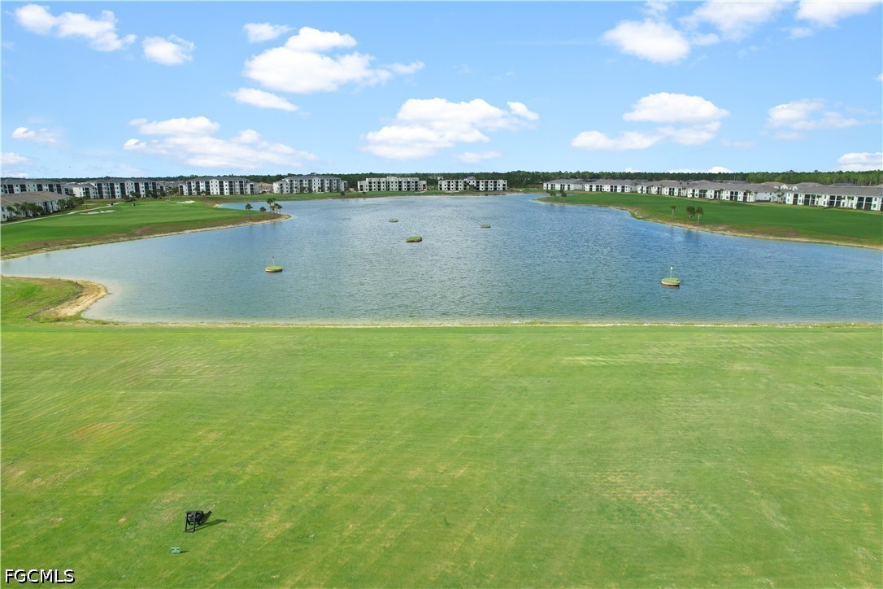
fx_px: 540
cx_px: 442
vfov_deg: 57.2
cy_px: 294
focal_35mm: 22
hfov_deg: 78.6
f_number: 2.8
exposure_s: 1/1250
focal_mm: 8.38
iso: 100
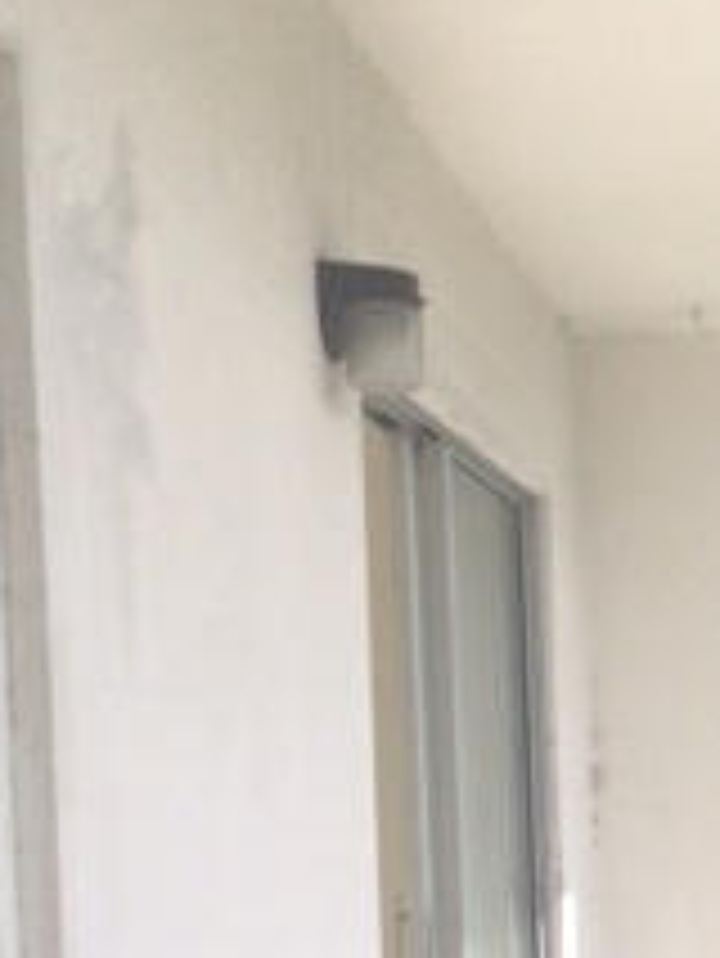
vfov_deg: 21.2
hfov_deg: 15.7
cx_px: 922
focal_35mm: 90
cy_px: 891
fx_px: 2493
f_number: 2.2
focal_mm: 4.12
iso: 50
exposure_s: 1/2933
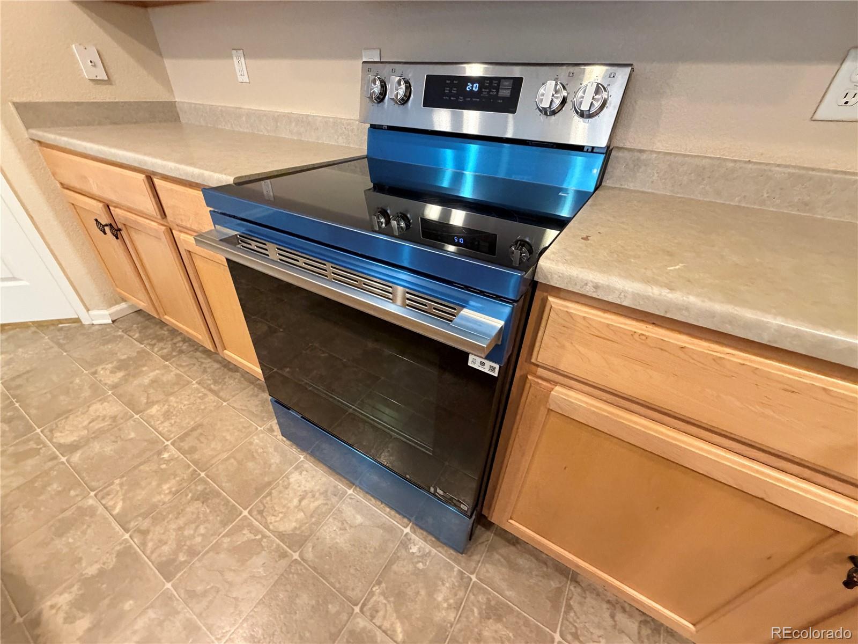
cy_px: 322
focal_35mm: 14
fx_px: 347
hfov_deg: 102.1
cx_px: 429
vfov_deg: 85.7
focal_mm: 2.22
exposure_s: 1/60
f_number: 2.2
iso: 400
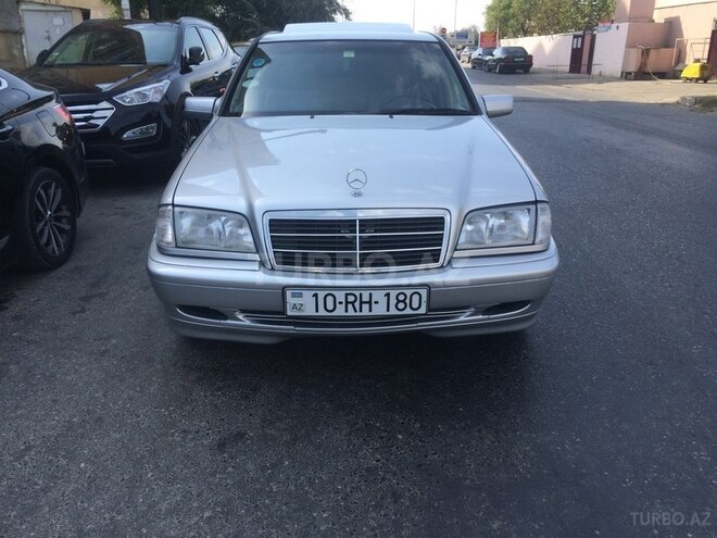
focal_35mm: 29
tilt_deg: -19.8
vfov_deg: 48.2
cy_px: 269
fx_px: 601
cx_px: 358
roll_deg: -0.4
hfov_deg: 61.7
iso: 32
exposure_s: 1/1172
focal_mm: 4.15
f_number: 2.2
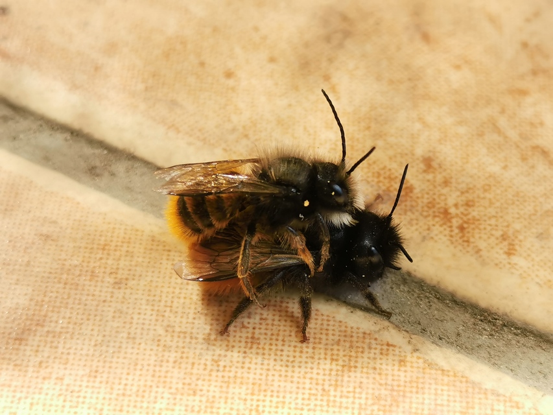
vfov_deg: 16.6
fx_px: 1422
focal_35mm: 89
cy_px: 208
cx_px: 276
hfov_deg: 22.0
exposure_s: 1/458
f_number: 1.8
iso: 50
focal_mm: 5.58
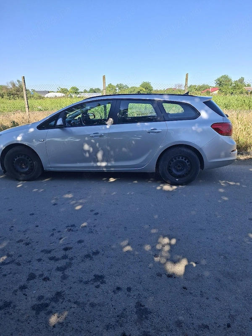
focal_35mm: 23
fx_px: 223
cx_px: 126
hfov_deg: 58.9
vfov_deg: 73.9
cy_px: 168
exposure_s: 1/1429
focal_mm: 5.54
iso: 50
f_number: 1.8
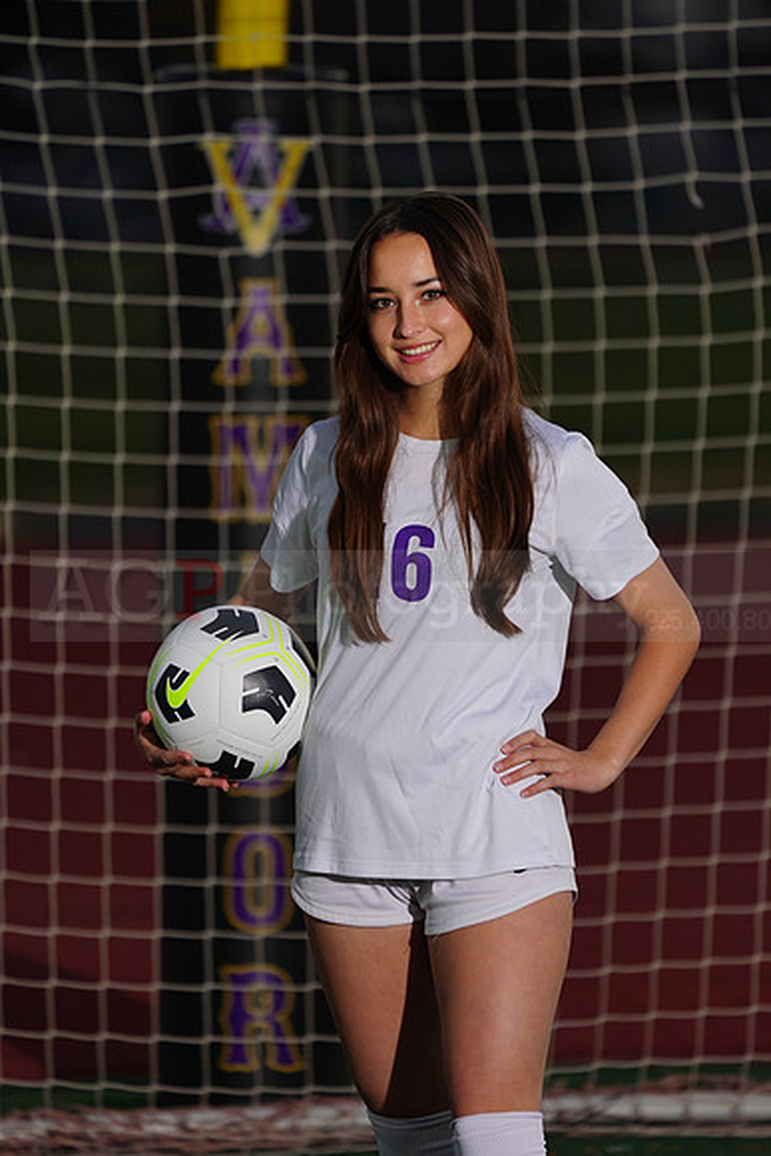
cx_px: 386
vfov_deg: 5.7
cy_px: 578
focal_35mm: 364
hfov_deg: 3.8
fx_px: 11686
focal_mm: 364
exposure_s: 1/200
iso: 320
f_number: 5.6
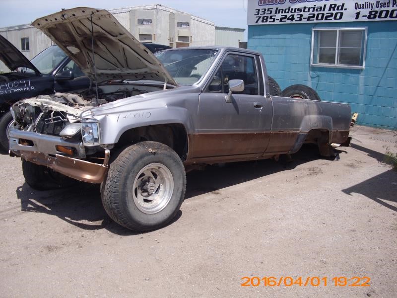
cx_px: 198
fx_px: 413
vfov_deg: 39.7
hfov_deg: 51.4
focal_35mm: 36
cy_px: 149
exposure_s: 1/250
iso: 80
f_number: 7.8
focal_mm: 6.3
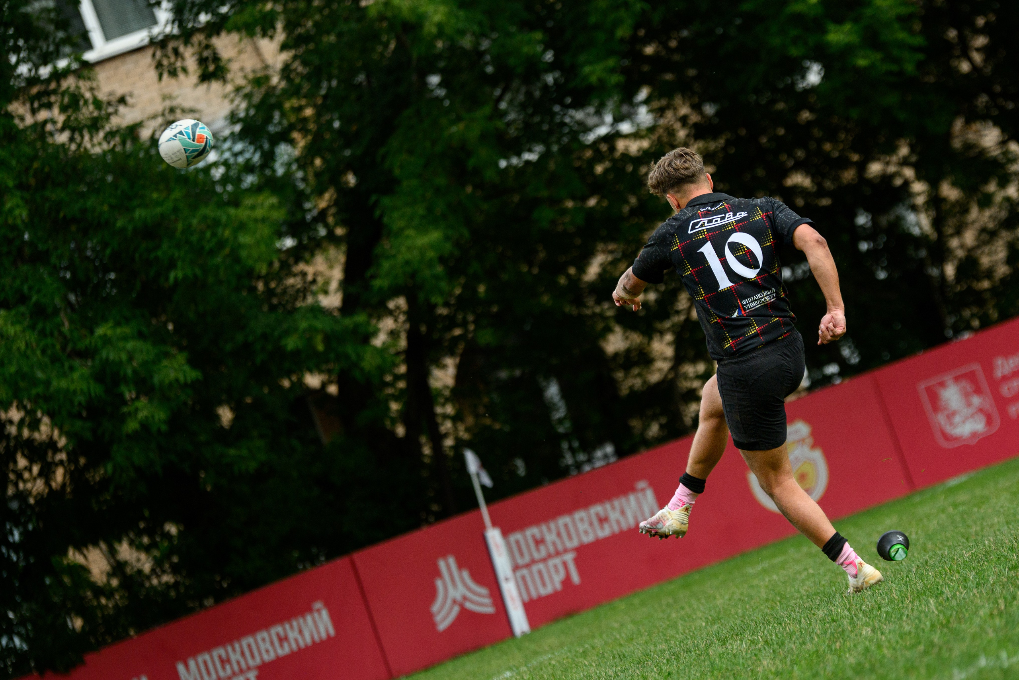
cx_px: 576
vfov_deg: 5.0
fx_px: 7789
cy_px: 353
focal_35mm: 275
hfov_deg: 7.5
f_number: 4
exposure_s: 1/3200
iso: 640
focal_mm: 185
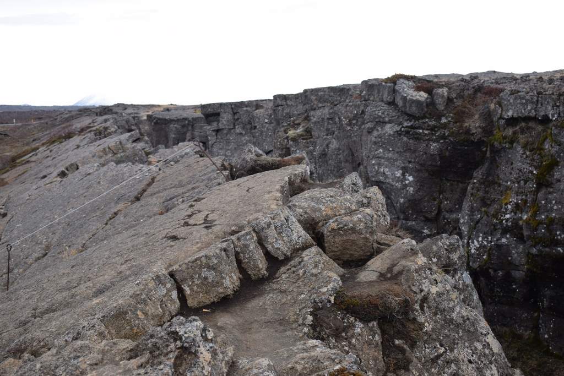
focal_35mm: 54
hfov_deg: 36.9
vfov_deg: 25.1
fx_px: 846
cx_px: 282
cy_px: 188
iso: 400
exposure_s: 1/200
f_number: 7.1
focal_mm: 36
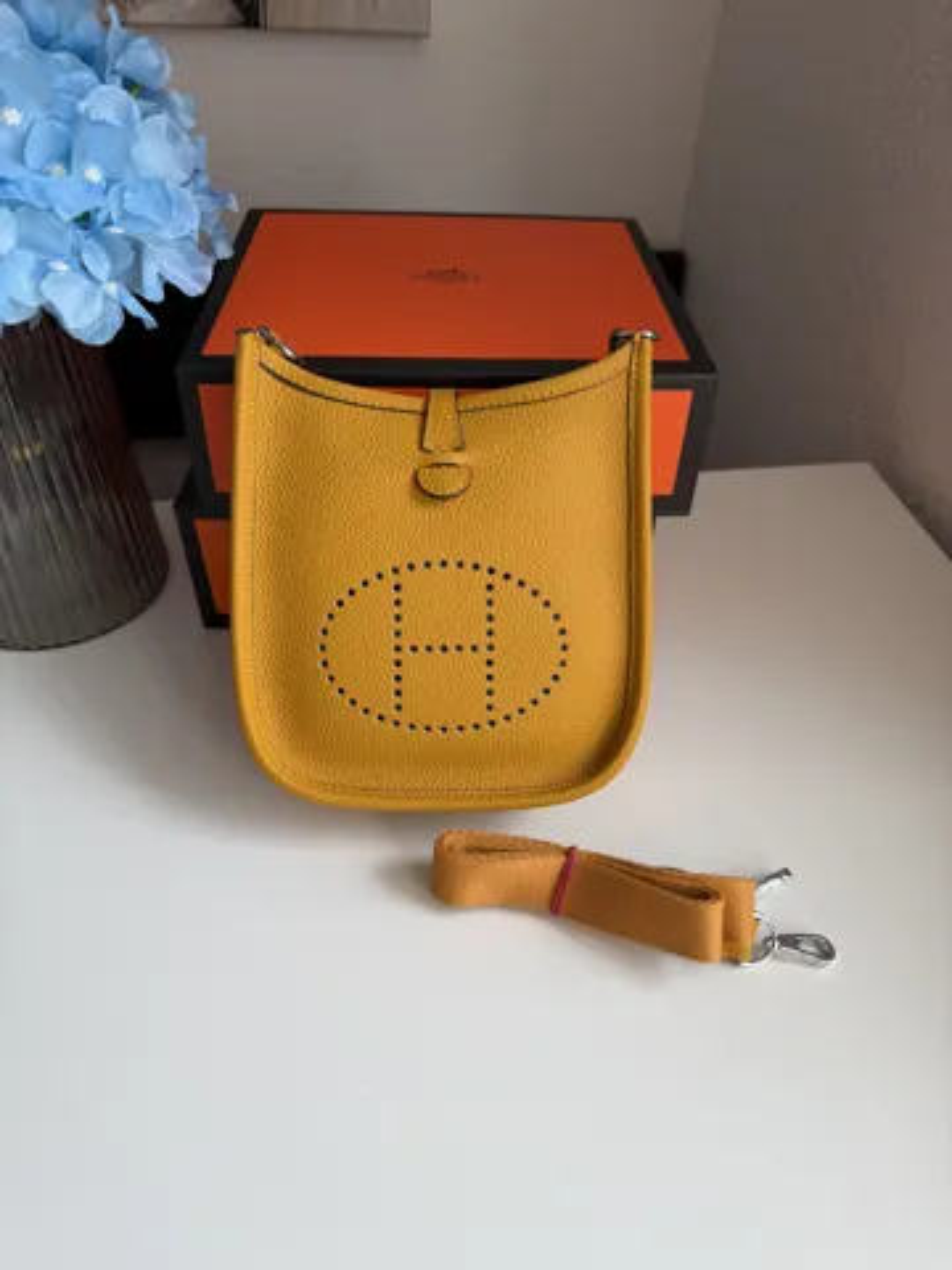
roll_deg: -2.2
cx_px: 476
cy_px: 635
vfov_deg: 71.6
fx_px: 880
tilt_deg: -42.3
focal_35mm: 24
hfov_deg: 56.8
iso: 64
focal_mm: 6.76
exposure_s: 1/275
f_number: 1.78
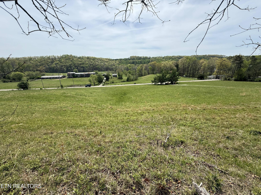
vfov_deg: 85.7
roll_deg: +2.2
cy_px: 98
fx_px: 106
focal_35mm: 14
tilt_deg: -16.0
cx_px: 130
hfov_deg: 102.1
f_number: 2.2
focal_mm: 2.22
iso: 50
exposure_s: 1/1285
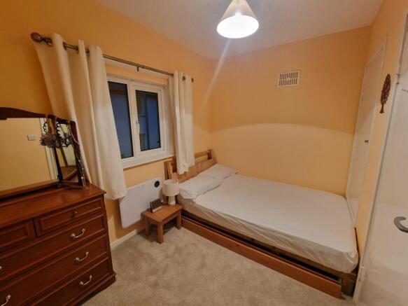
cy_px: 153
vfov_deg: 89.9
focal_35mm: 13
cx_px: 204
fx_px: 153
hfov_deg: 106.2
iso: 320
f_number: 2.2
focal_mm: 2.2
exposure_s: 1/33
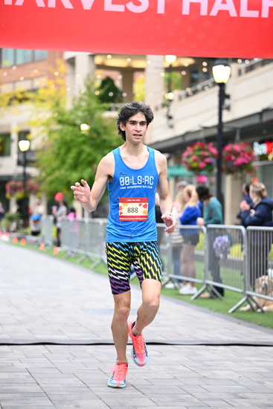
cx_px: 136
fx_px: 1103
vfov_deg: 21.0
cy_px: 204
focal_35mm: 97
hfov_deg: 14.1
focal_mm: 97
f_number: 2.8
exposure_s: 1/800
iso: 1600
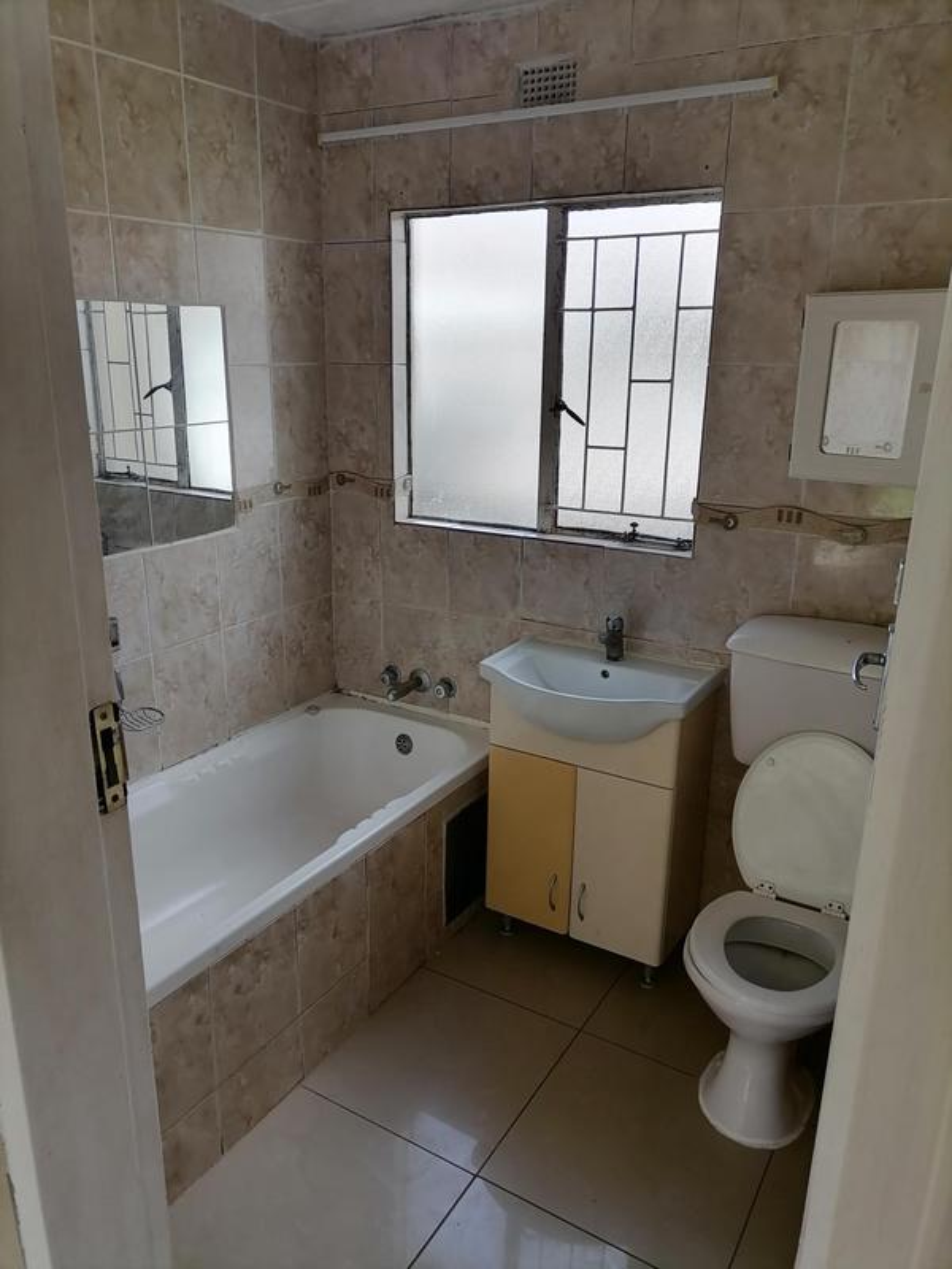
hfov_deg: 51.4
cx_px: 476
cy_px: 634
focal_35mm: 27
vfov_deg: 65.3
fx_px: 990
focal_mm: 5.4
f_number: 1.8
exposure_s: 1/148
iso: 50
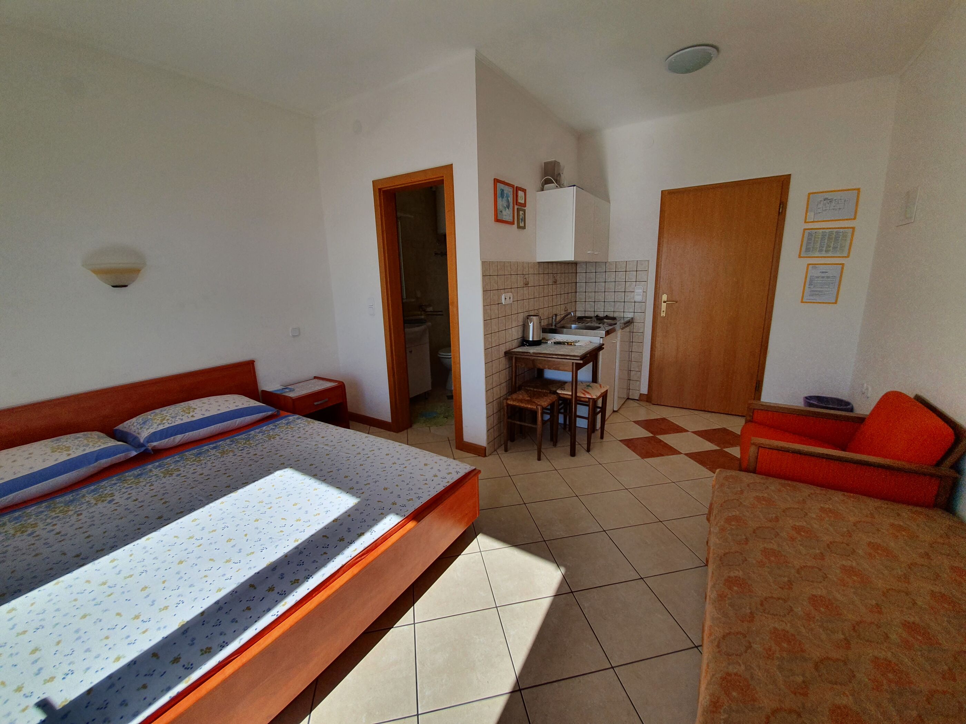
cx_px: 483
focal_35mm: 13
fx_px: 363
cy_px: 362
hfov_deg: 106.2
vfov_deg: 89.9
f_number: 2.2
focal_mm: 1.8
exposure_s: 1/752
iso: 50
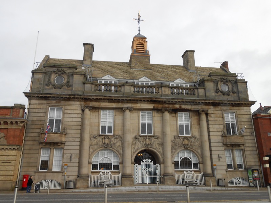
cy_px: 102
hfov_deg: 60.0
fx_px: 235
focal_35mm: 30
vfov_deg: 46.8
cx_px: 136
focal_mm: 5.3
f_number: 3.8
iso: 80
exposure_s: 1/400
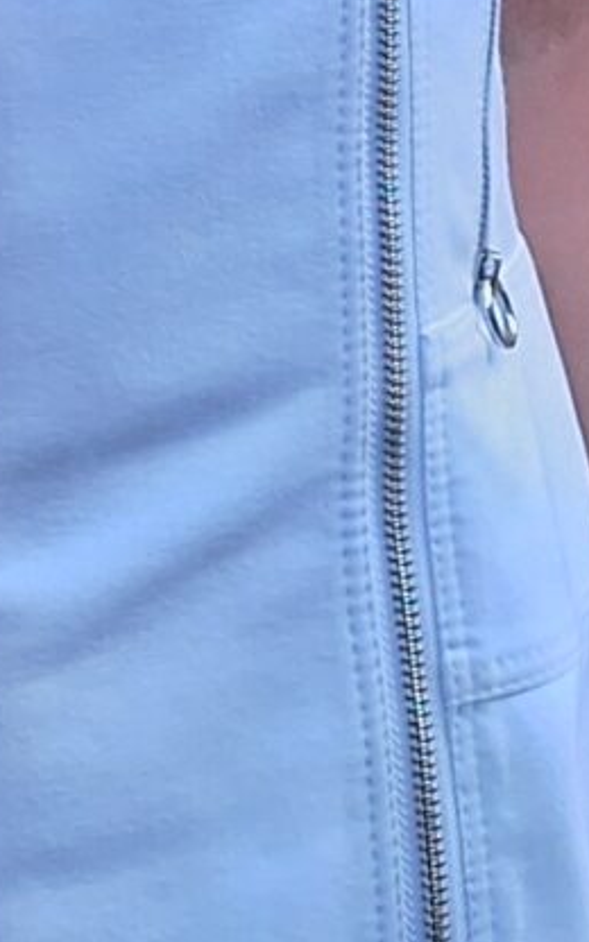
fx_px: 3853
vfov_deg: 12.0
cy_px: -1087
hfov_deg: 7.7
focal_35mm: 150
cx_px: -1121
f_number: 1.8
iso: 40
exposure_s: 1/297
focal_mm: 5.54
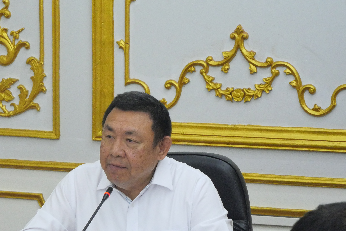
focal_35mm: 149
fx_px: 1433
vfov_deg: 9.2
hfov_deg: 13.7
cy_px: 157
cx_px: 108
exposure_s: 1/50
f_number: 5.6
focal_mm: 52
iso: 3200
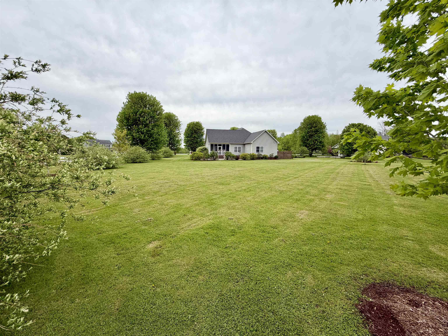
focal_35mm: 14
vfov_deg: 85.7
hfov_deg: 102.1
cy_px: 168
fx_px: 181
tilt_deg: -4.8
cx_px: 224
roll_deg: -0.7
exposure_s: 1/770
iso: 32
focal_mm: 2.22
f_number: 2.2
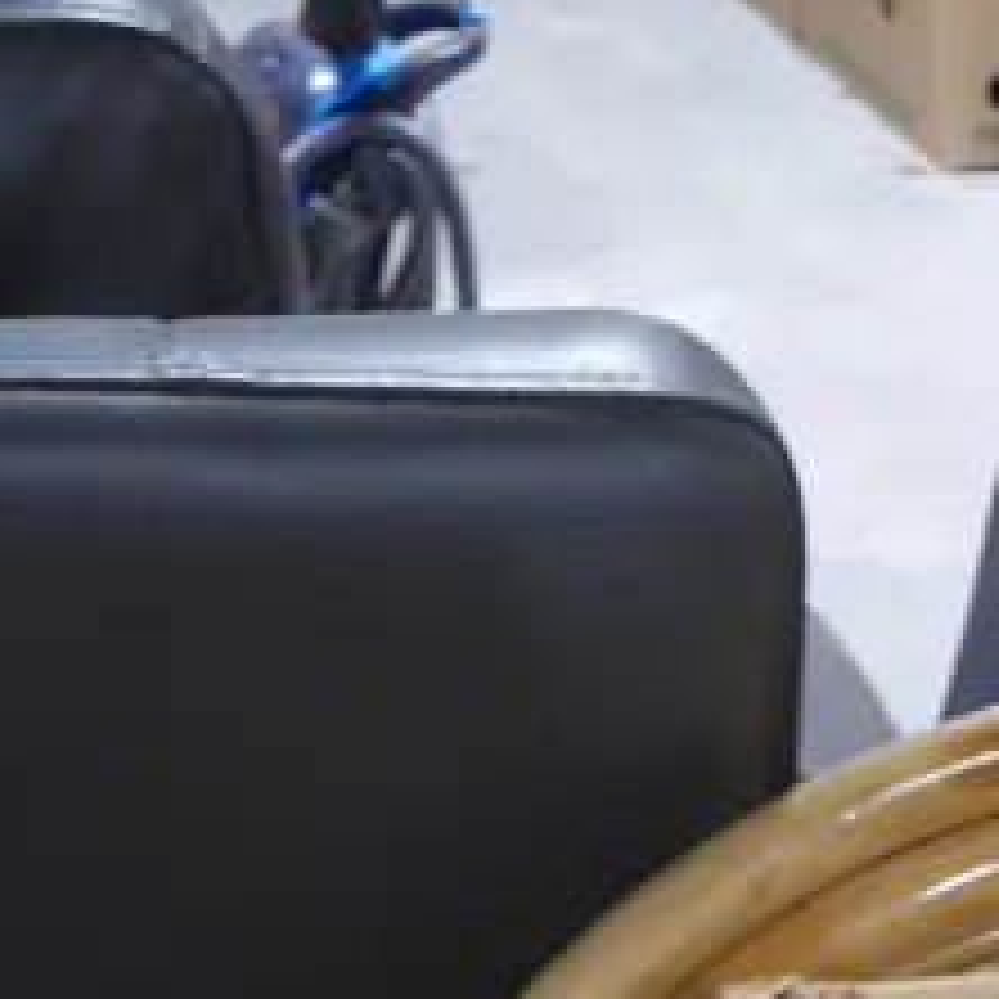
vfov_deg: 10.9
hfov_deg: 11.4
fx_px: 4800
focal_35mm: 147
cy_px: 1935
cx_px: 1467
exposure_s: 1/60
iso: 640
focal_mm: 18
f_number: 4
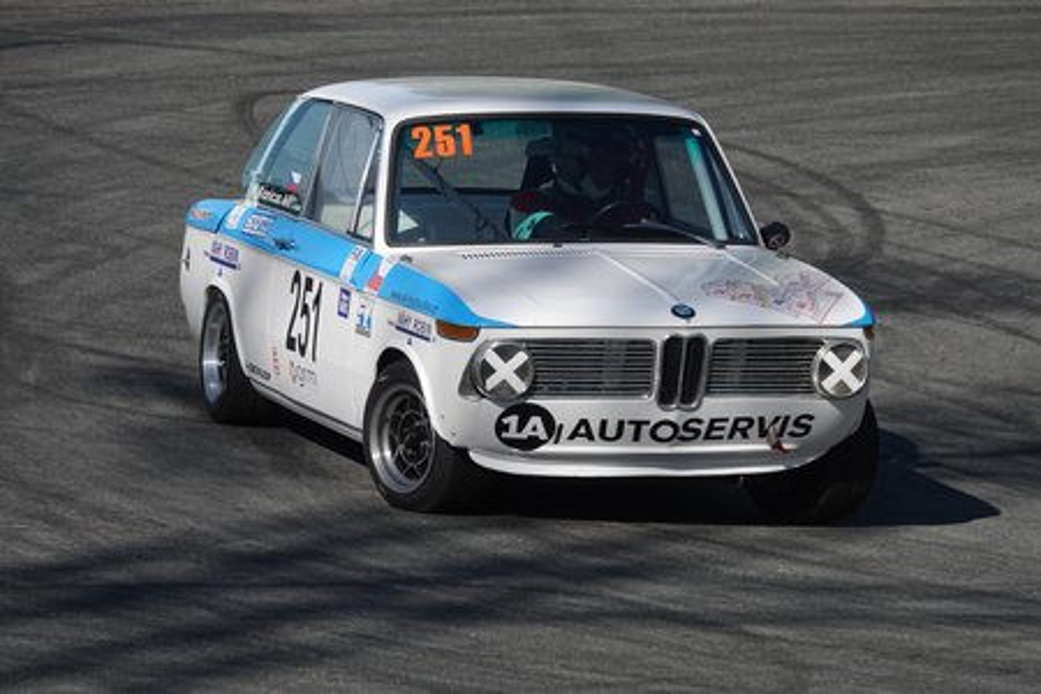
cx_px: 520
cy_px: 347
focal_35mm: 266
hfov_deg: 7.7
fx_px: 7691
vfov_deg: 5.2
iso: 100
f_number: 5
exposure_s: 1/800
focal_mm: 97.49
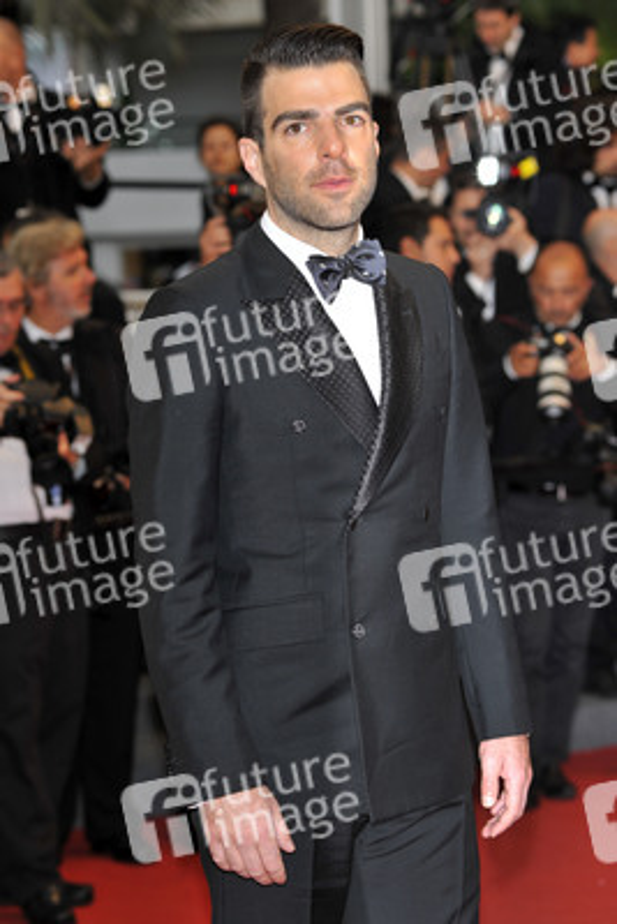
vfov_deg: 20.4
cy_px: 462
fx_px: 2568
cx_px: 308
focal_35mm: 100
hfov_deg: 13.7
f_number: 5.6
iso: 500
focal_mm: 100
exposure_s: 1/250
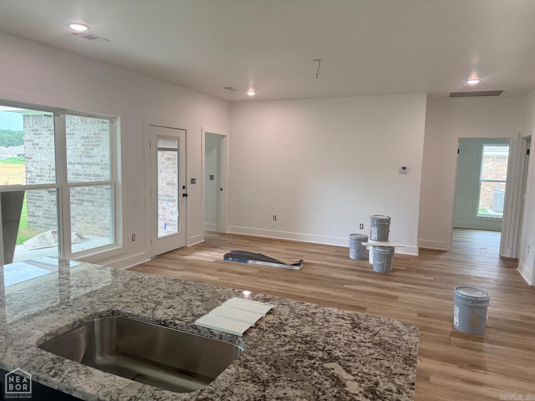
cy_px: 200
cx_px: 268
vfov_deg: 56.8
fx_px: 371
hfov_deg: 71.6
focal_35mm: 24
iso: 125
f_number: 1.78
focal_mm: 6.76
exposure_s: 1/120
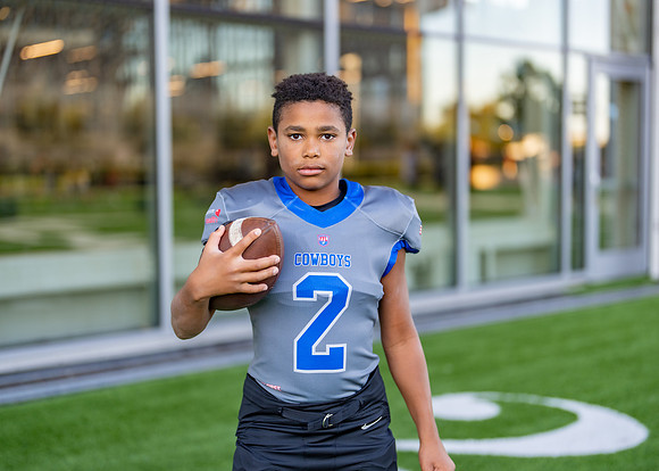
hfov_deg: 36.3
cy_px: 236
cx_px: 330
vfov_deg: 26.3
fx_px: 1007
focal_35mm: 54
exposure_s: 1/400
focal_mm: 50
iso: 100
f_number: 1.2
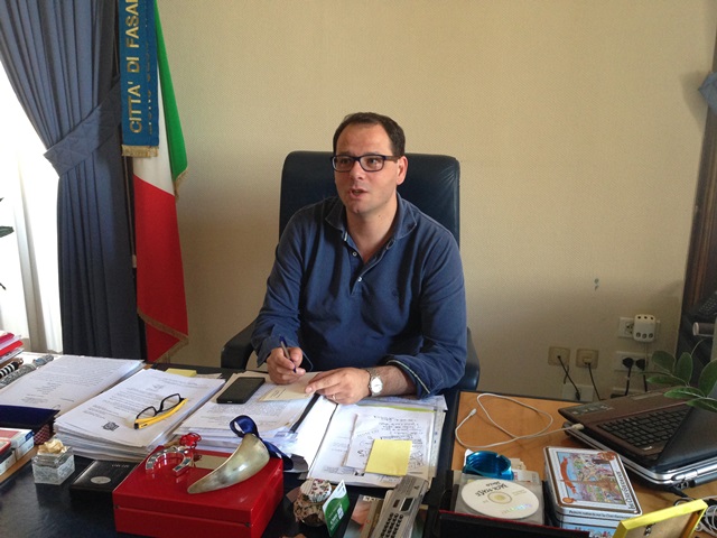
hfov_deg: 55.4
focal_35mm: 33
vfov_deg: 42.9
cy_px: 269
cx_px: 358
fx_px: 684
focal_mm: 4.12
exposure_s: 1/20
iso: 200
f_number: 2.4
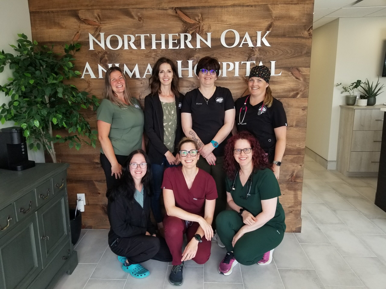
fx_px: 290
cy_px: 144
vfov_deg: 53.1
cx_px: 193
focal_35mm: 26
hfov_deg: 67.3
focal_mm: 4.25
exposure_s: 1/120
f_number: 1.7
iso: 80
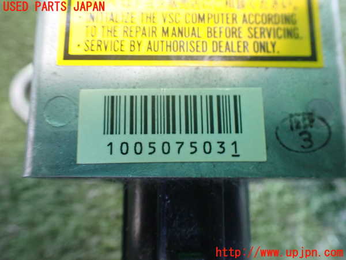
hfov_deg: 60.0
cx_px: 173
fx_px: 300
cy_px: 130
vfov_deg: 46.8
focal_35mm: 30
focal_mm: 5.4
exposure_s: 1/30
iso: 1000
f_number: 2.3
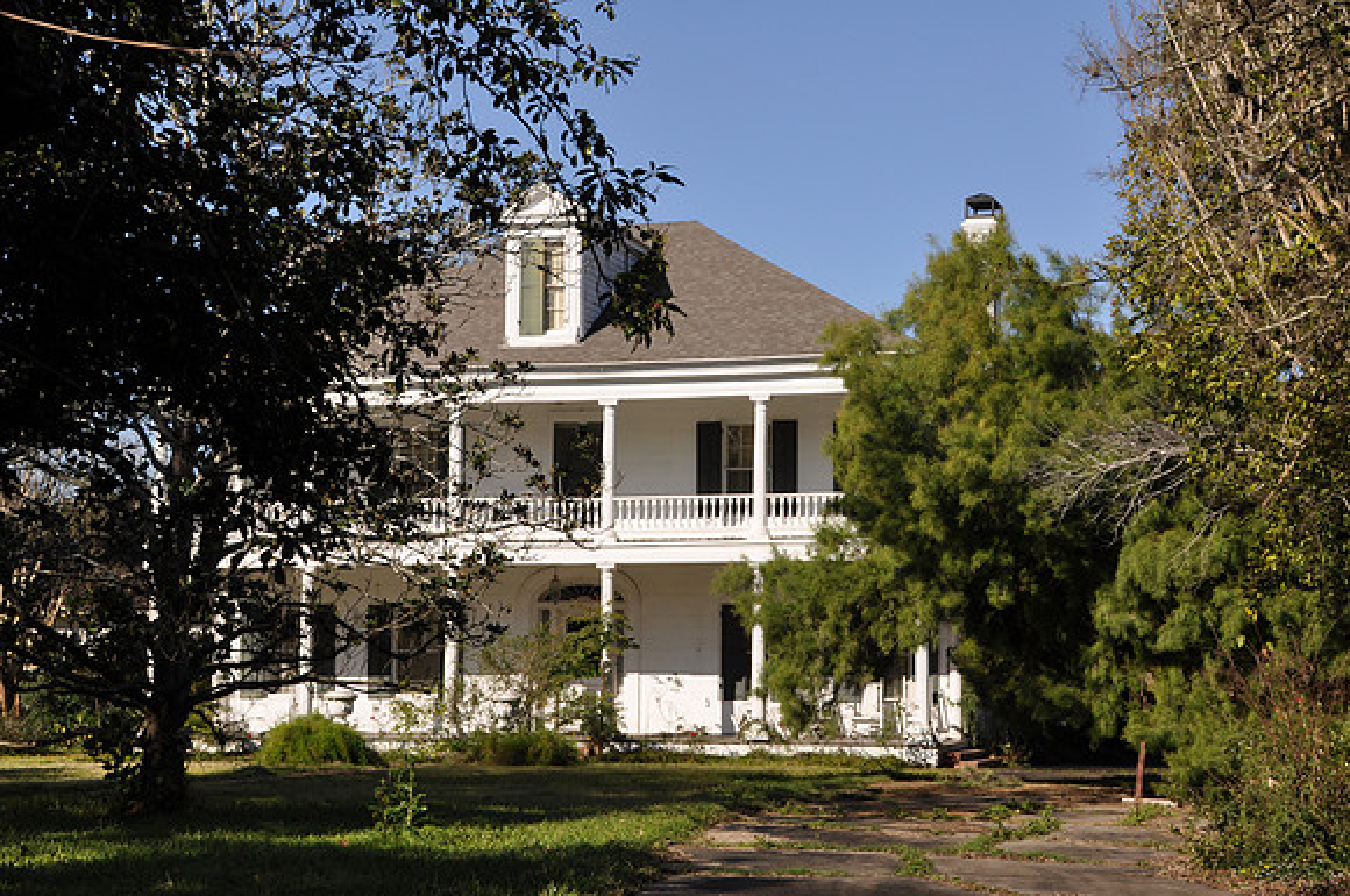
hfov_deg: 27.0
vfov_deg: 18.1
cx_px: 675
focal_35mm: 75
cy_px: 448
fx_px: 2809
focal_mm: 50
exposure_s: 1/160
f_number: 13
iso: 200
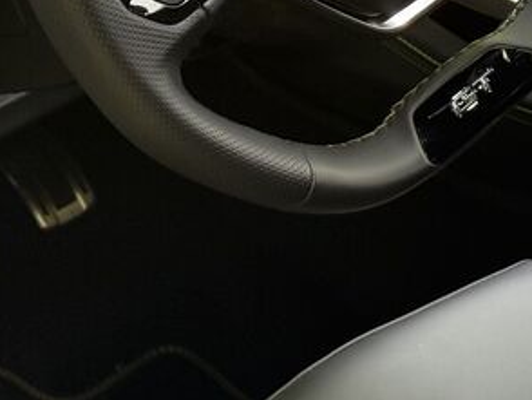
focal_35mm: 120
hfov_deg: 16.4
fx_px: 1846
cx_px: 329
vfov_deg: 12.1
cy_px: -98
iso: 200
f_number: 1.78
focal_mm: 6.76
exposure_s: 1/65
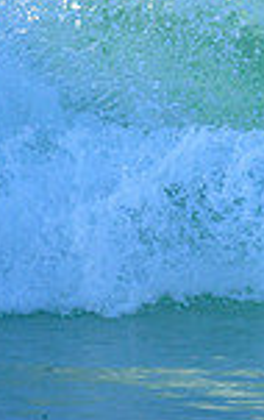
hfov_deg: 0.4
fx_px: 38909
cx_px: 623
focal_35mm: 3396
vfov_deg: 0.6
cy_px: -18
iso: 1100
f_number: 6.3
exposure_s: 1/2000
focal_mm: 800
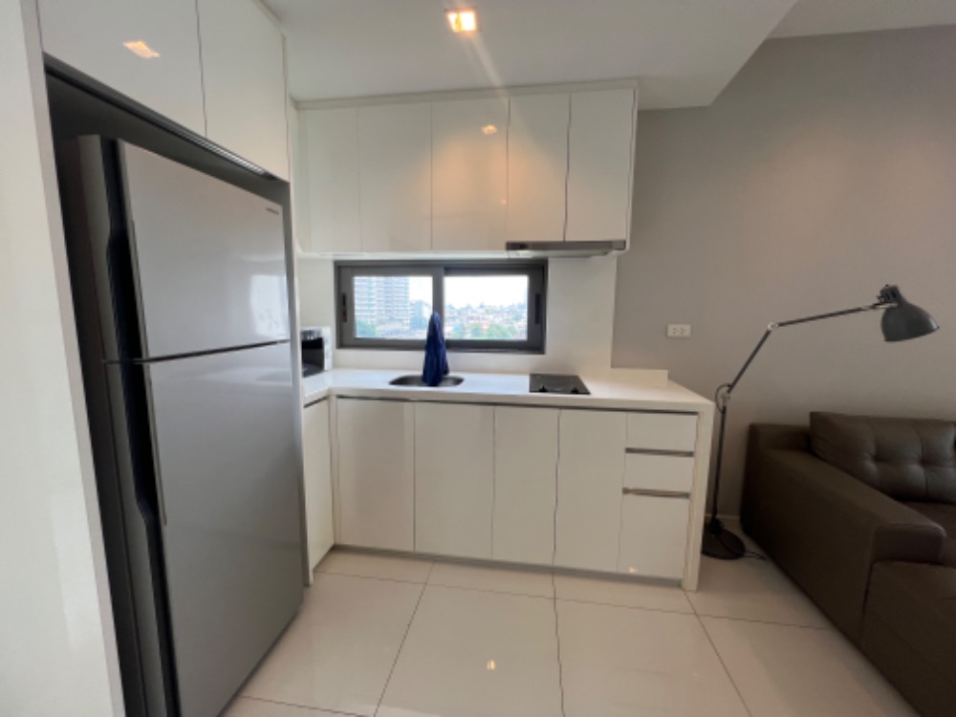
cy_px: 358
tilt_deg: -4.8
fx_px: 359
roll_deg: +0.1
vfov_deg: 89.9
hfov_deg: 106.2
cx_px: 478
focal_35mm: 13
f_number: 1.8
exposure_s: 1/100
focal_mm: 1.57
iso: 40
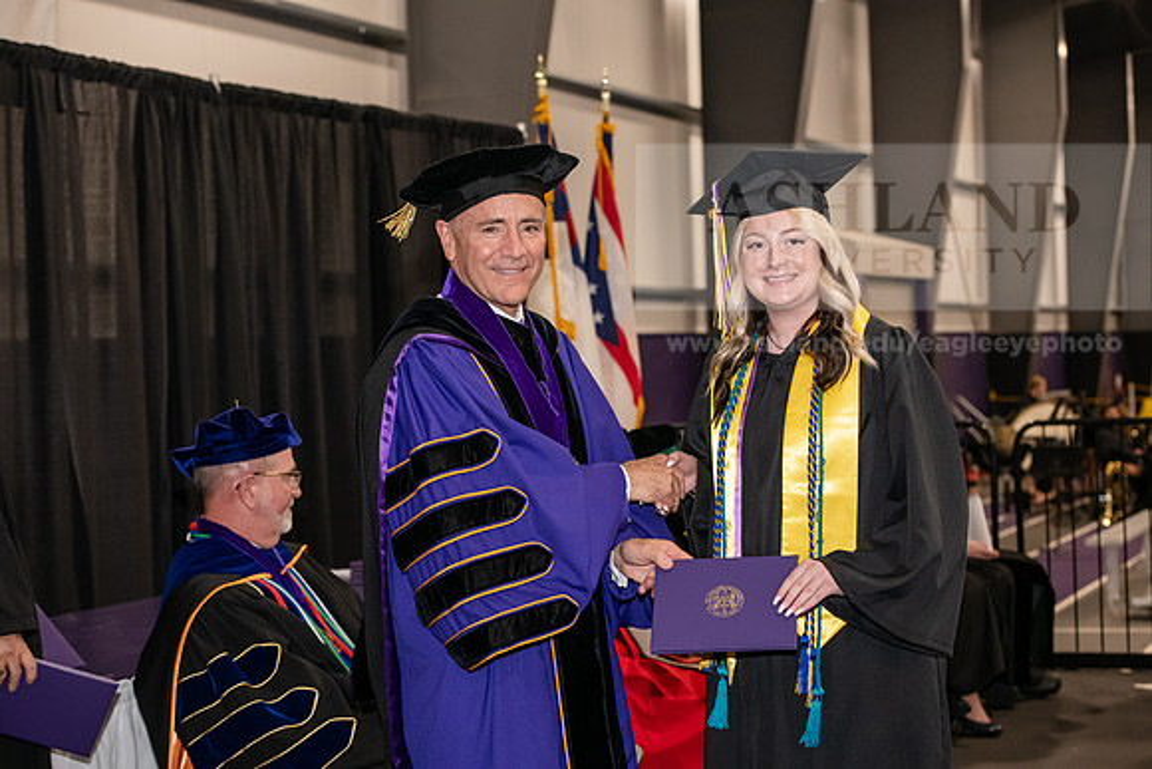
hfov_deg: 28.8
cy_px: 384
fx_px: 2240
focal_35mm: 70
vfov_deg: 19.5
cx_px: 576
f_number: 5
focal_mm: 70
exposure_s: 1/200
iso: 2500
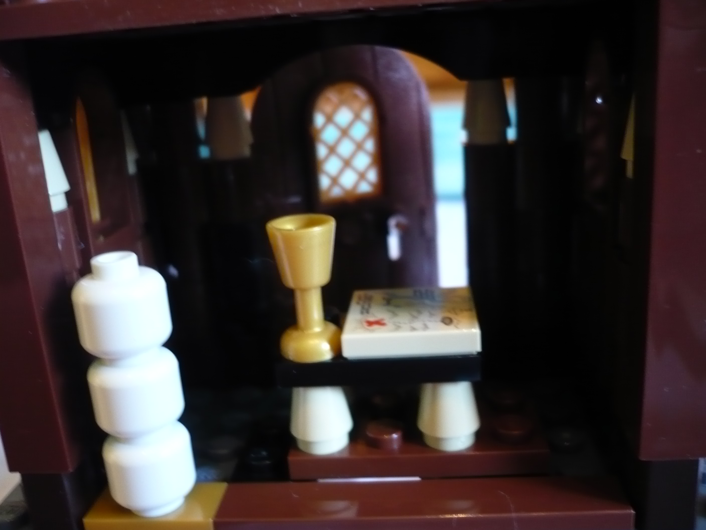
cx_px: 353
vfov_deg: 40.7
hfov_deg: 52.6
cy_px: 265
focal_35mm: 35
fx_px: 714
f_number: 2.8
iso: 250
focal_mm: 5.8
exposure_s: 1/8
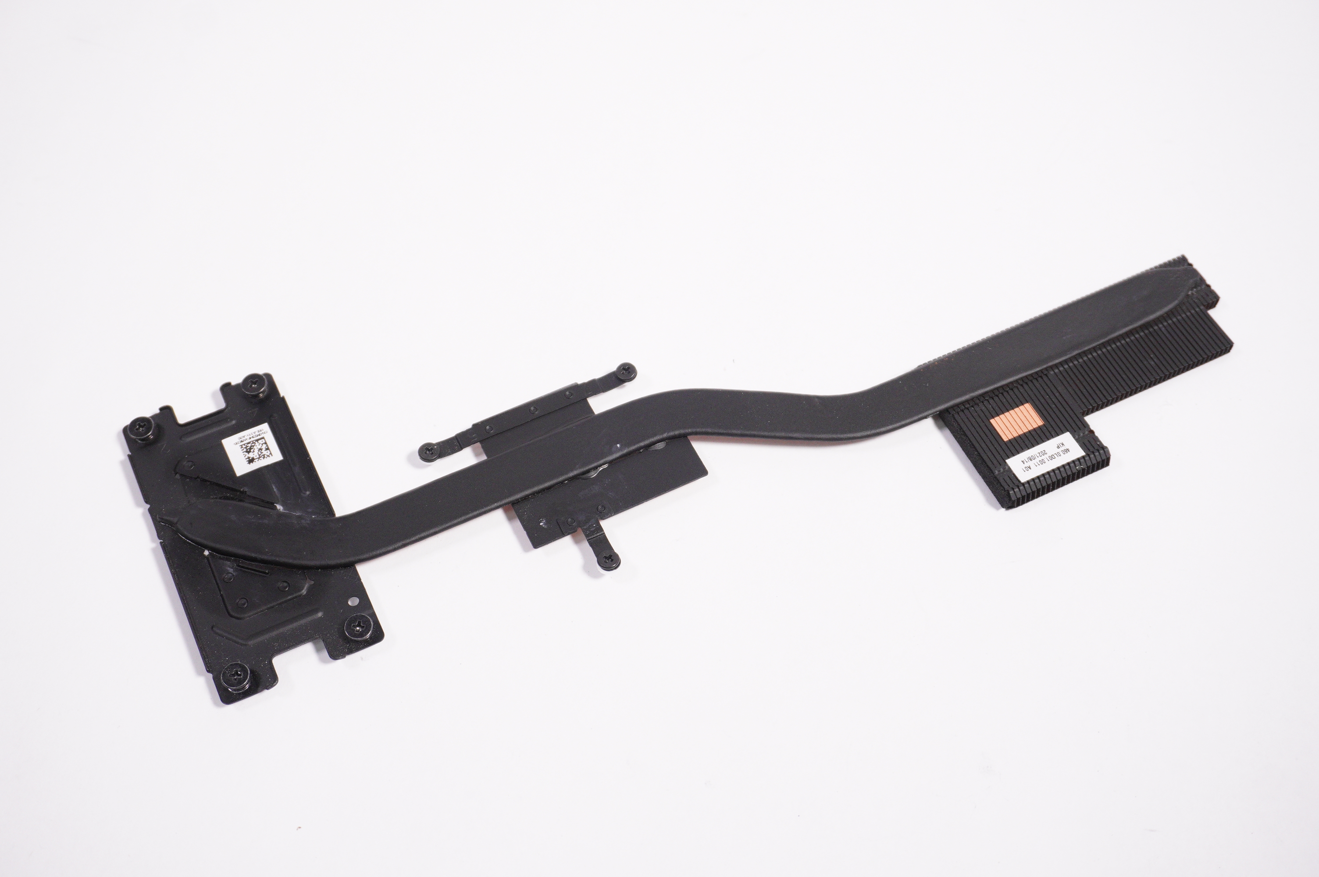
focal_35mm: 40
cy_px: 438
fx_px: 1483
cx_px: 660
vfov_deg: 33.0
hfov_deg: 48.0
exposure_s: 1/250
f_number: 5.6
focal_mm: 27
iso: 1250
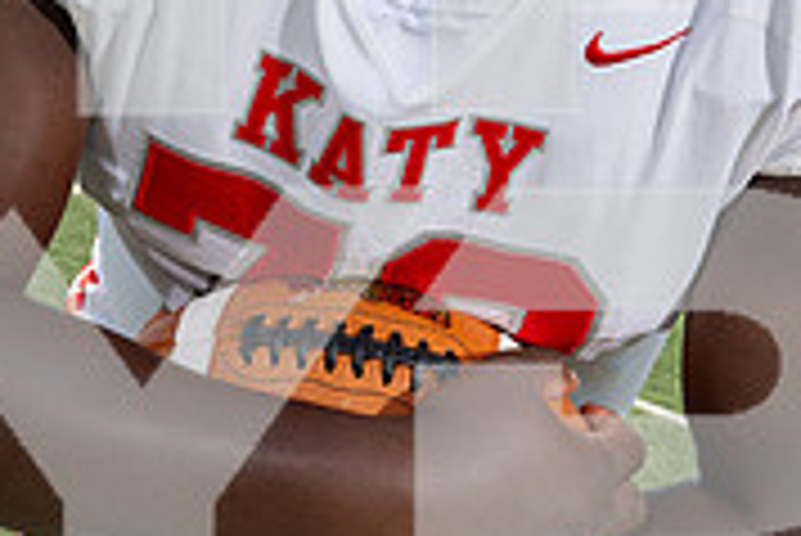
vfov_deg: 16.7
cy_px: -119
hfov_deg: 25.9
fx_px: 1737
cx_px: 342
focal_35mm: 78
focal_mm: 24
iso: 100
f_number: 8
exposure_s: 1/250
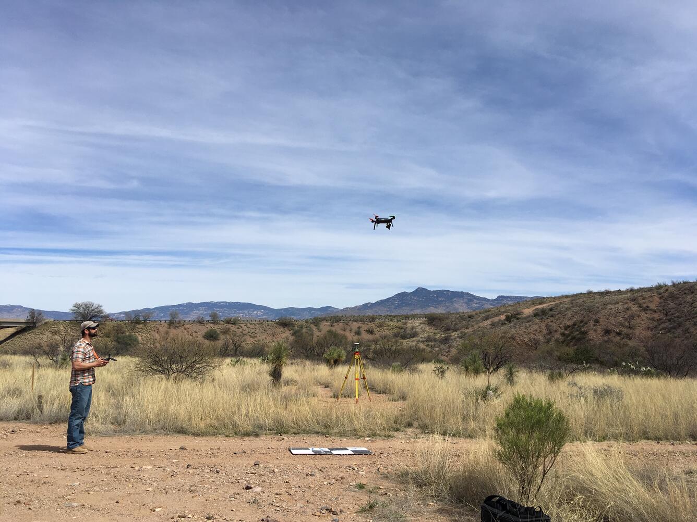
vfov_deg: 48.2
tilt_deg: +6.3
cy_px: 261
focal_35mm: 29
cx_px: 348
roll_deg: +0.4
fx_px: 584
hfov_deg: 61.7
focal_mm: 4.15
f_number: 2.2
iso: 25
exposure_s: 1/2747
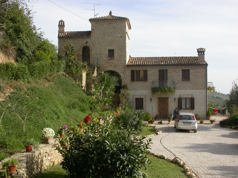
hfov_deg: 42.1
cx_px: 119
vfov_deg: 32.2
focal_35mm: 45
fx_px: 309
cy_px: 89
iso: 100
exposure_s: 1/252
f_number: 7
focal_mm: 9.3
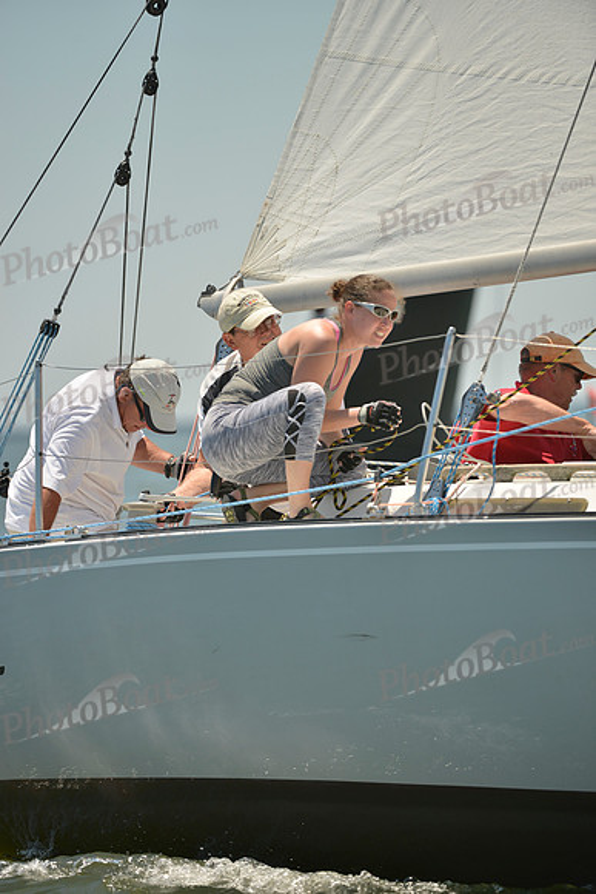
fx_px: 8189
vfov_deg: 6.2
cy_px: 447
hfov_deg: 4.2
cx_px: 298
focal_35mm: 330
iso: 200
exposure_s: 1/1600
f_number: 4.5
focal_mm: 330
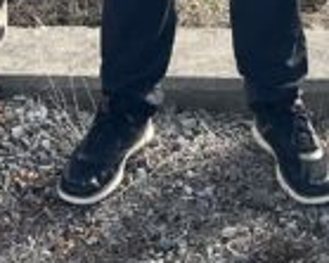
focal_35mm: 187
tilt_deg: -11.3
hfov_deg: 10.3
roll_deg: +0.6
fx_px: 1820
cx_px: 196
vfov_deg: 7.6
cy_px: -405
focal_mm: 5.7
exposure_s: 1/2915
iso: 50
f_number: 1.5
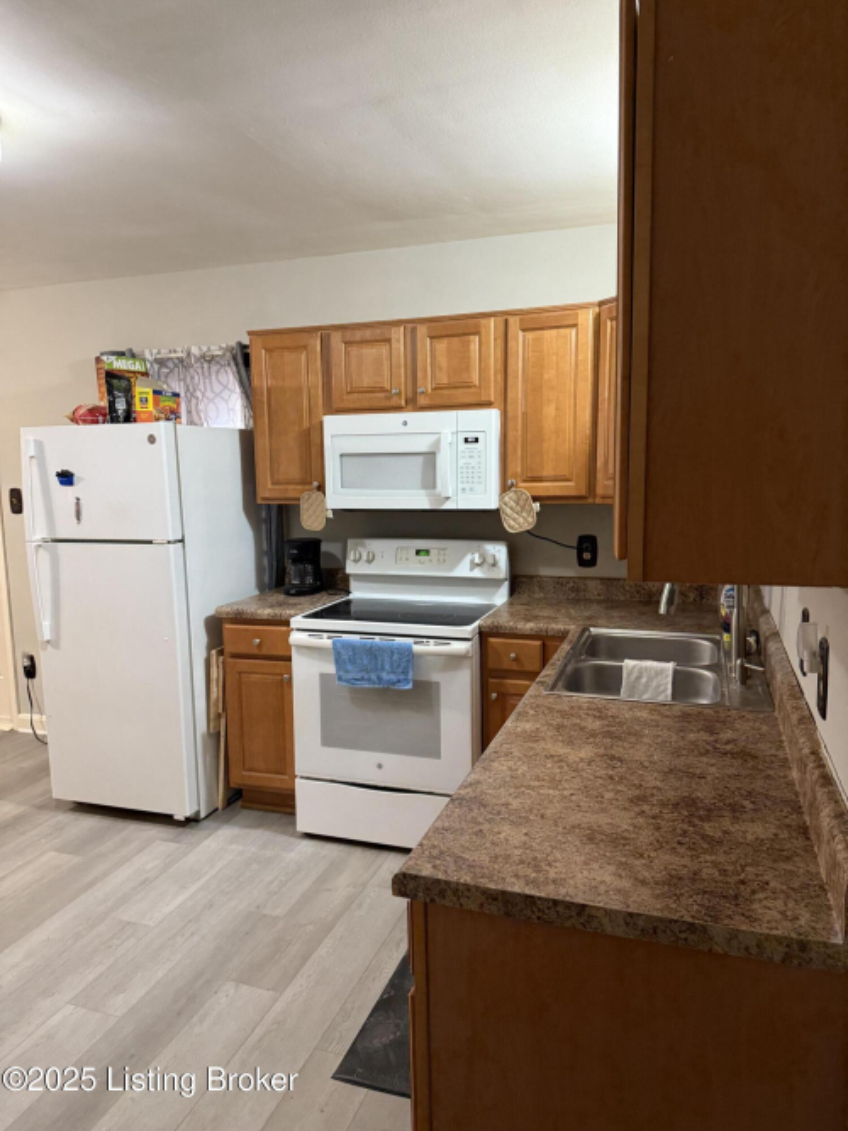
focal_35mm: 24
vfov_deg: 71.6
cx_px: 424
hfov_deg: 56.8
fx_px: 784
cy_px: 566
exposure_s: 1/60
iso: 320
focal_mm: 6.76
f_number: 1.78
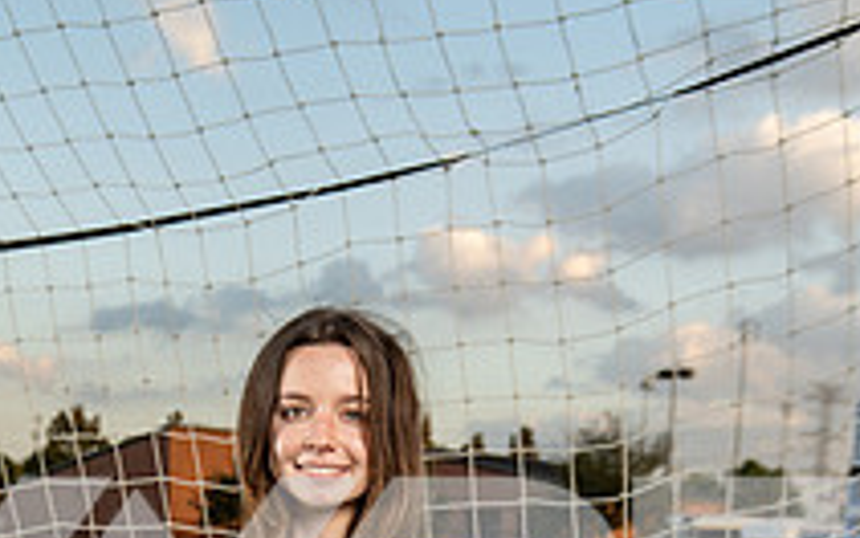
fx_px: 1477
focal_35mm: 63
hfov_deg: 32.3
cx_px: 310
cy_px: 893
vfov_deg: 17.6
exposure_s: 1/250
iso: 160
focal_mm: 29
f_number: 4
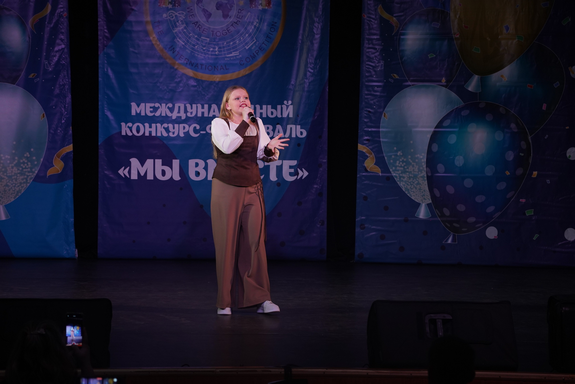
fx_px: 1805
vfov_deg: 12.1
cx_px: 288
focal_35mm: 113
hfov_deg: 18.1
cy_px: 192
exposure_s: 1/250
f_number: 5.6
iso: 1600
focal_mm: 113
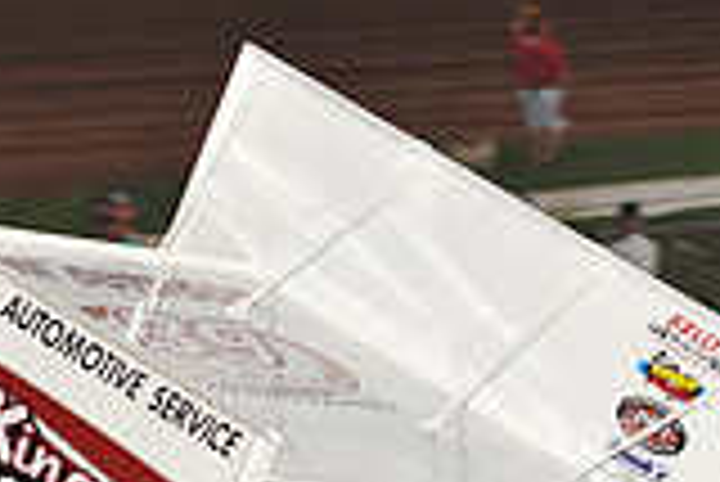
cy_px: 671
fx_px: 8688
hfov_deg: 4.7
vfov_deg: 3.2
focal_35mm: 434
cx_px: 117
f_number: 6.3
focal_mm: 120
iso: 800
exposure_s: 1/320
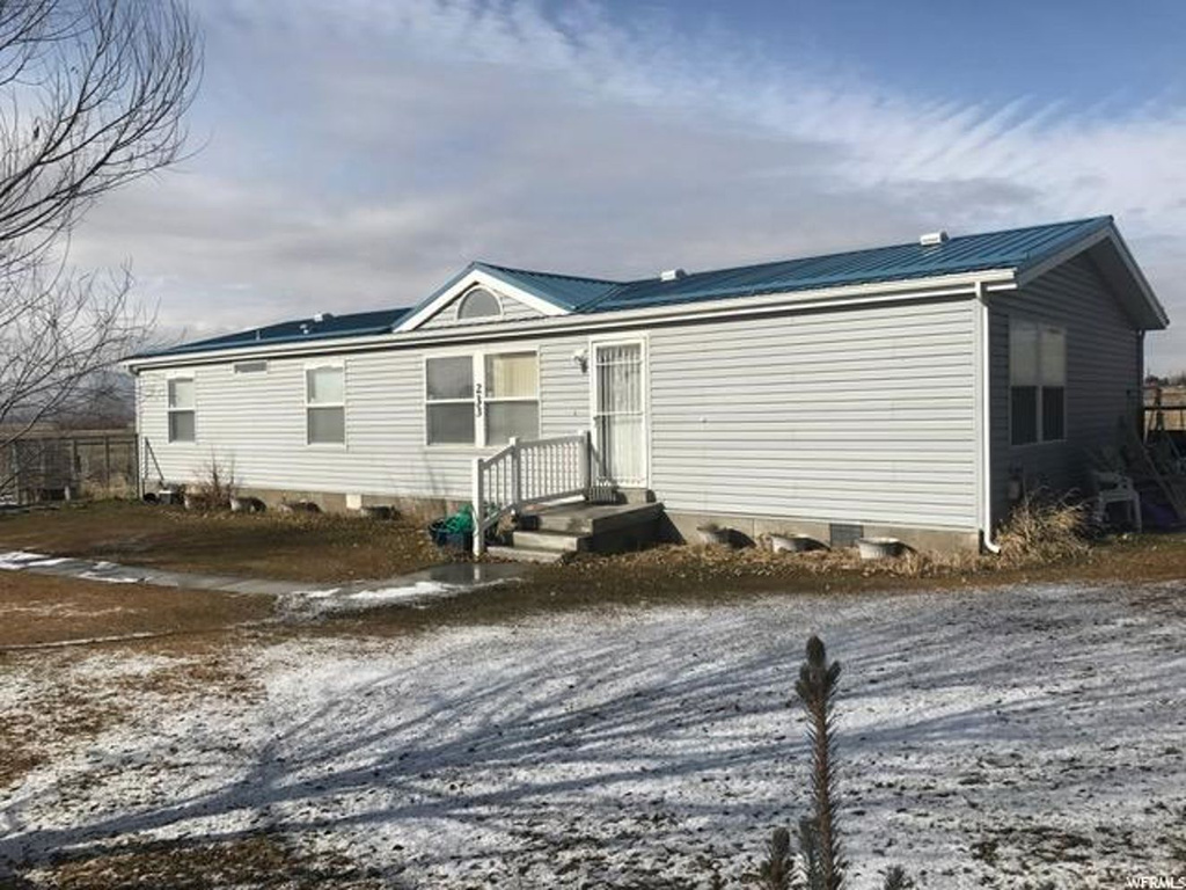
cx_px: 593
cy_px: 445
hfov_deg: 63.4
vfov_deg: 49.7
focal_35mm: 28
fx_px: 959
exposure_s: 1/5051
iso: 20
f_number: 1.8
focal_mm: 3.99
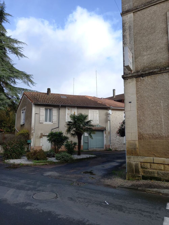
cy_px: 112
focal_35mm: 25
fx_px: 163
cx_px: 84
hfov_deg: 54.9
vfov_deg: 69.4
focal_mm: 4.6
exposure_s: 1/430
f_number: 2
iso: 25
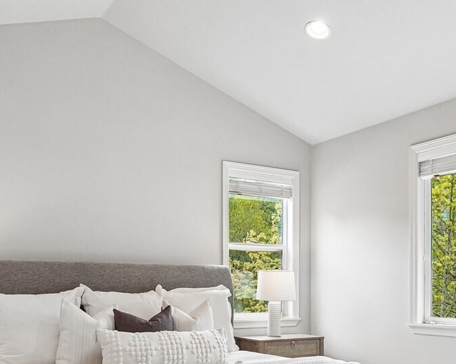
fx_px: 513
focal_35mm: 38
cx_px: 211
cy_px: 308
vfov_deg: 37.3
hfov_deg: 47.9
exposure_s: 1/50
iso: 1600
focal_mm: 16
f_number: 8
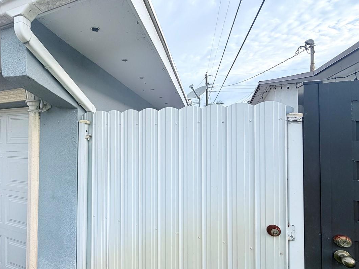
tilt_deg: +2.0
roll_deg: -0.7
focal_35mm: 21
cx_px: 98
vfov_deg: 63.4
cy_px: 135
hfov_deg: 74.4
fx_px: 218
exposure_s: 1/564
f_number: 2.2
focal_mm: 2.22
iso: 40
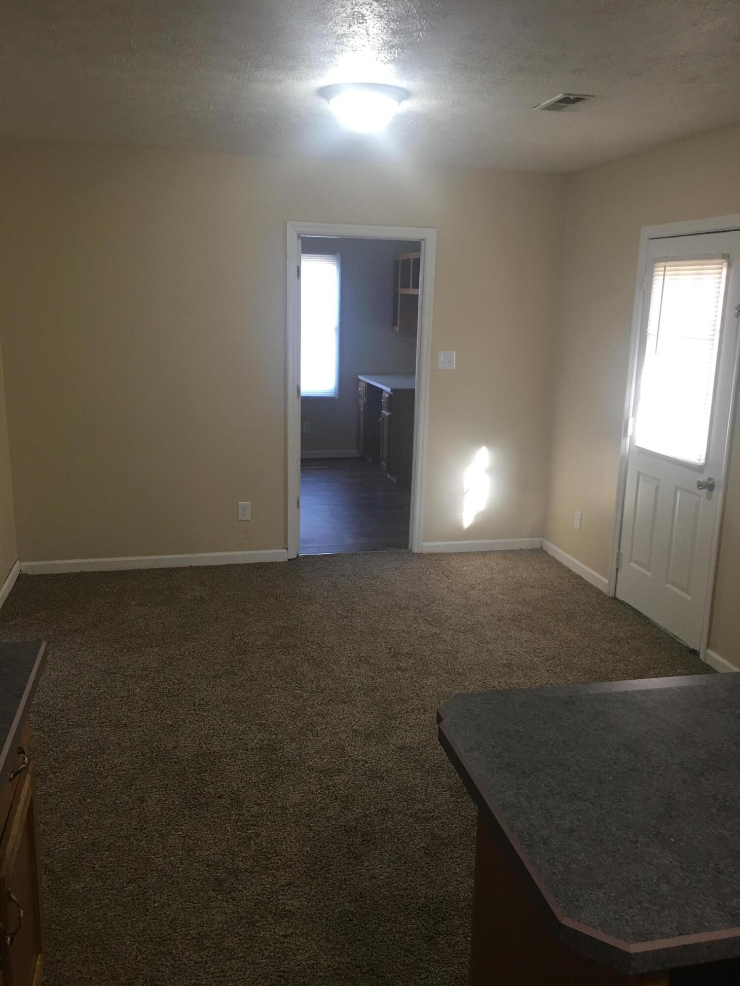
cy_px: 493
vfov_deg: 61.7
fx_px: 827
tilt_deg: -12.4
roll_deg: -1.6
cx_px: 370
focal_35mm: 29
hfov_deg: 48.2
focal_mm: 4.15
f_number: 2.2
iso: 40
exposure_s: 1/15
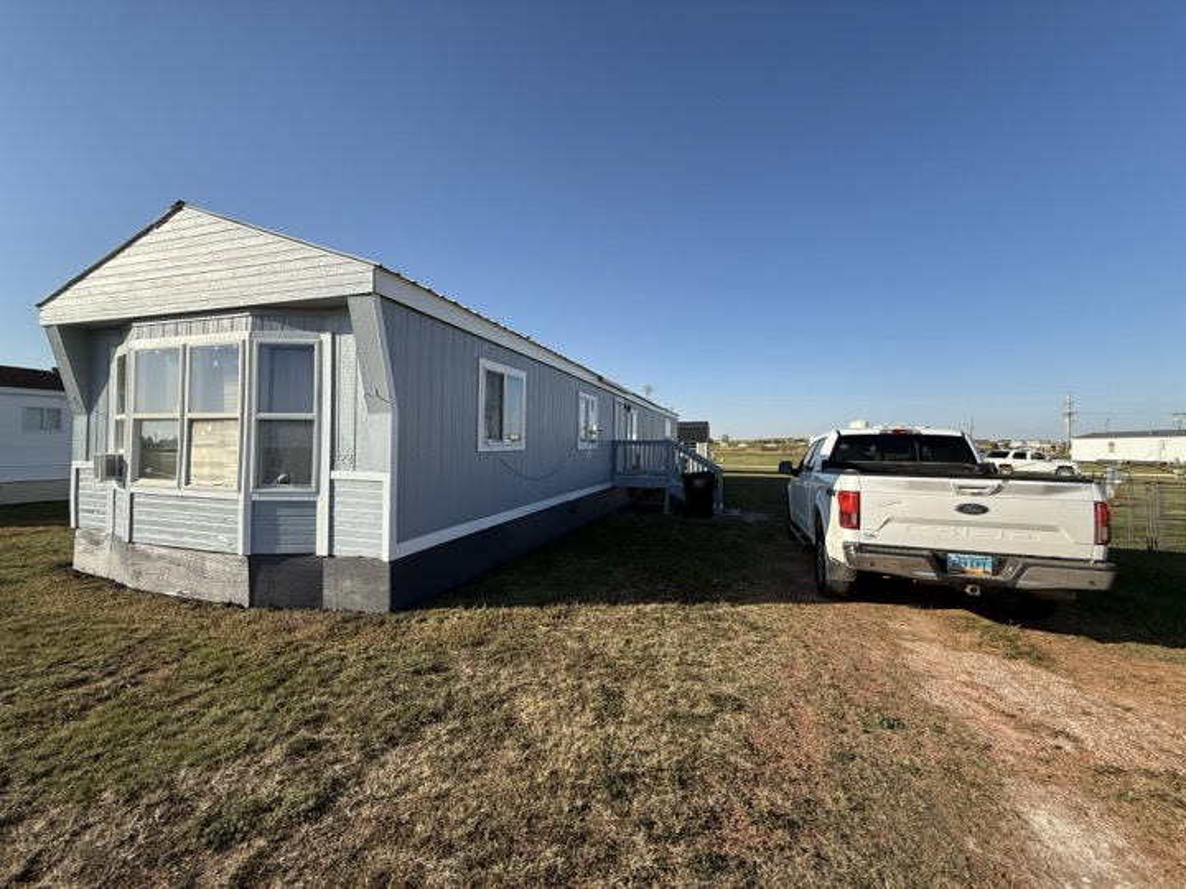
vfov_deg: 85.7
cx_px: 593
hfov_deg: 102.1
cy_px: 444
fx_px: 480
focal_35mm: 14
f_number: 2.2
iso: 50
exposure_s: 1/1572
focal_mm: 2.22
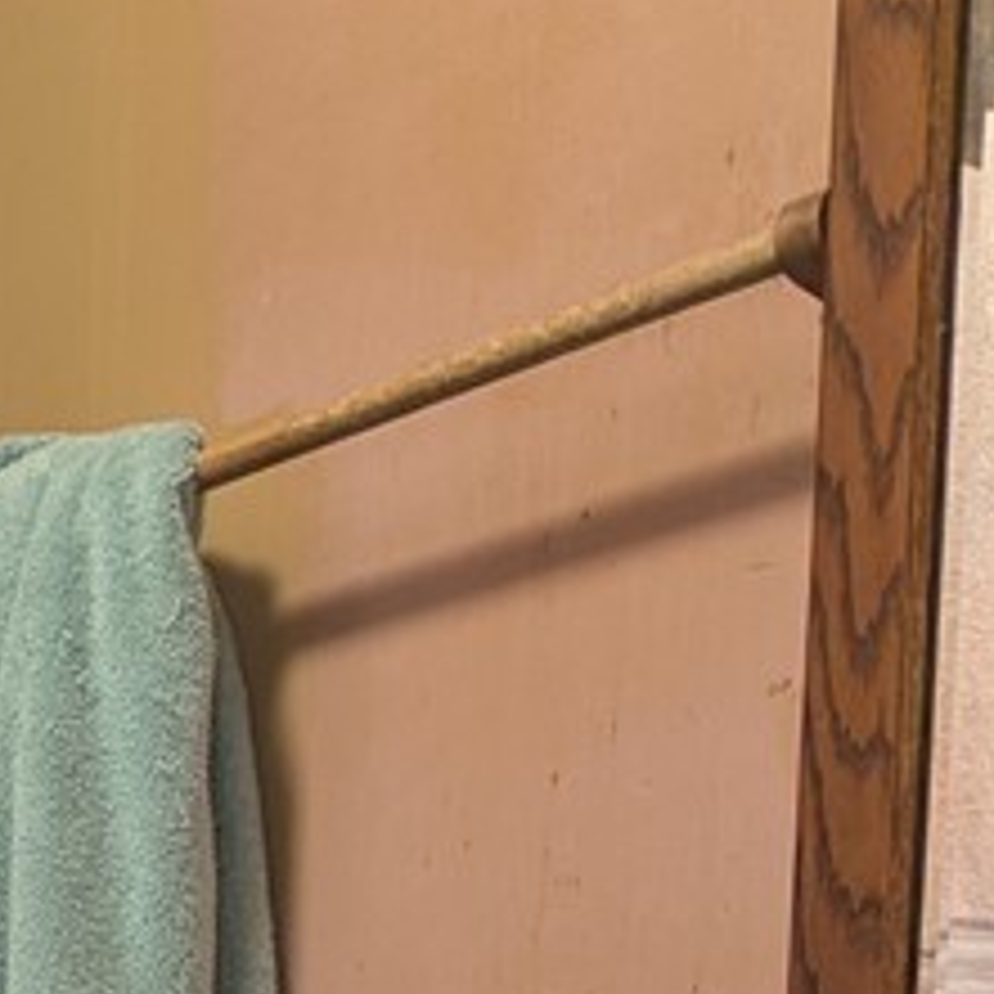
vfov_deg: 15.0
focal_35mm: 98
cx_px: -533
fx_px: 3184
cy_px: 1878
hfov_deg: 16.1
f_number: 1.85
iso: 147
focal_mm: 6.81
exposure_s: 1/24
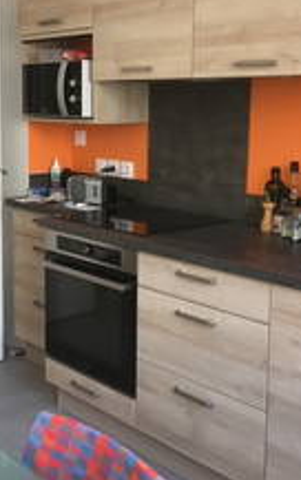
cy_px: 199
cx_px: 95
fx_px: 668
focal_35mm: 51
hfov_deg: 25.2
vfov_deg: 39.4
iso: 50
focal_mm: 4.15
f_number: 2.2
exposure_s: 1/33
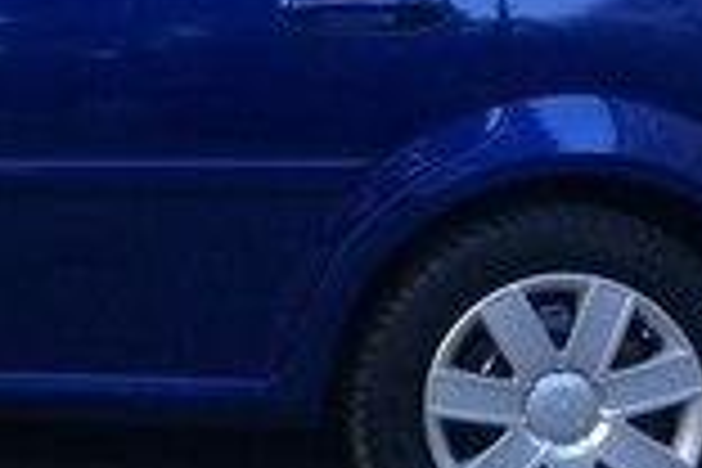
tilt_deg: -4.3
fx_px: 2496
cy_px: -110
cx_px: -261
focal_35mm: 128
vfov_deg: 10.5
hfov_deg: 15.1
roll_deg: -3.5
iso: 40
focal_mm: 4.15
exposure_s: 1/100
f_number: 2.2
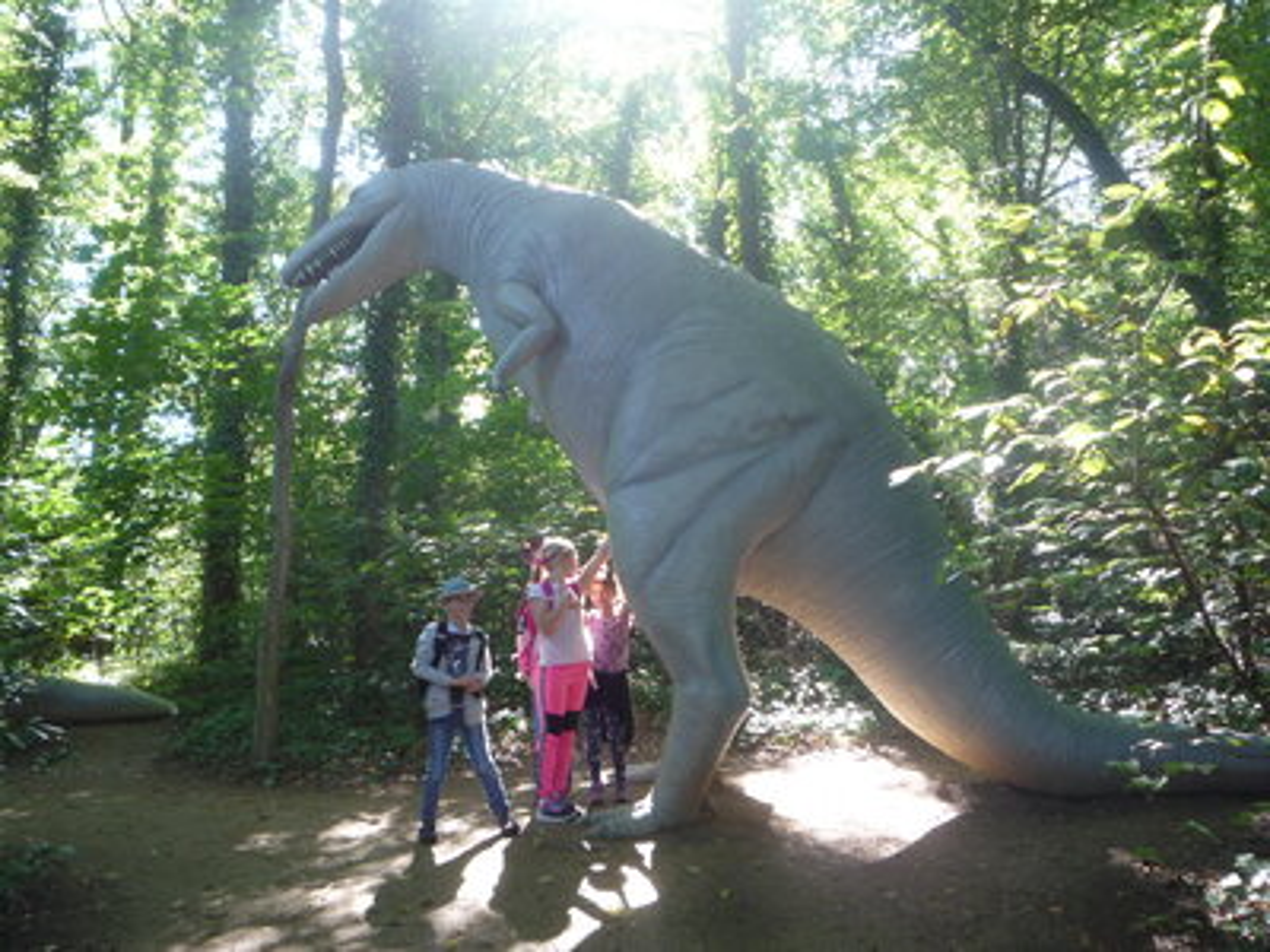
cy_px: 476
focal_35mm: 30
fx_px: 1101
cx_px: 635
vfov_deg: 46.8
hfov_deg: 60.0
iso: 160
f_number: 3.3
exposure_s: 1/30
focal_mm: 5.2
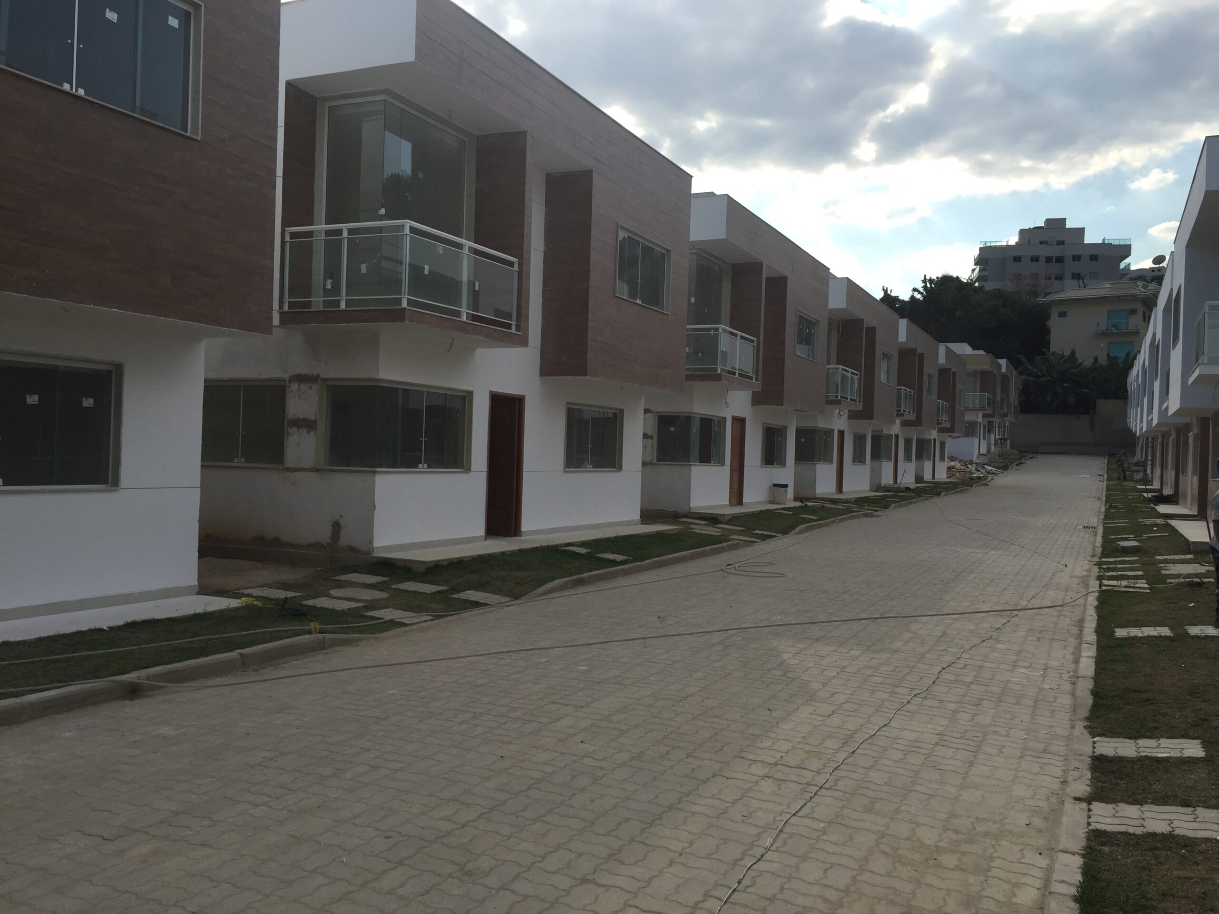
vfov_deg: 48.2
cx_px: 610
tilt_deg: -1.1
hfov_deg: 61.7
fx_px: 1021
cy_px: 457
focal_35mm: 29
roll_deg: -4.1
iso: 32
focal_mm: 4.15
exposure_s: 1/1721
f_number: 2.2
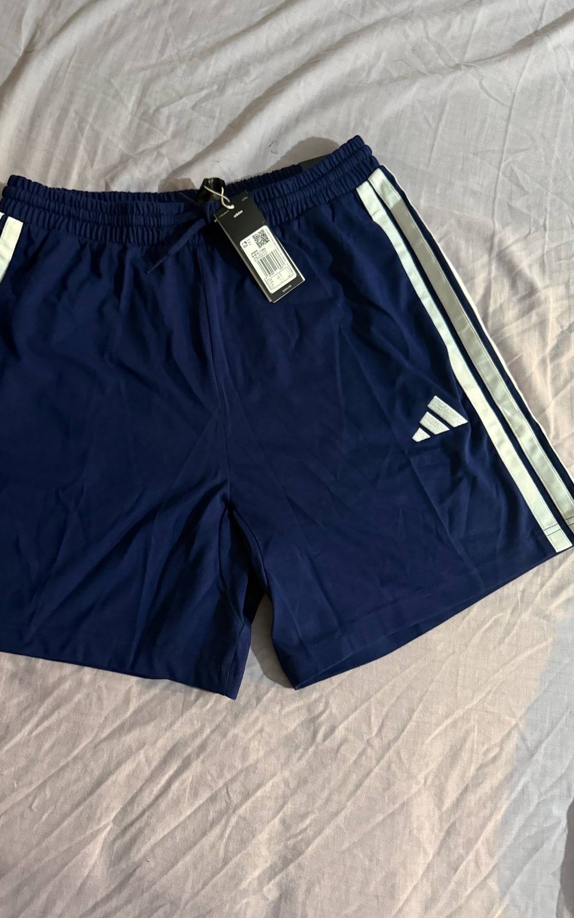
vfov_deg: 70.4
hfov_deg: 47.4
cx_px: 235
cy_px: 453
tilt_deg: -75.7
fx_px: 651
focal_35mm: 26
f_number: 1.78
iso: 800
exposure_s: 1/25
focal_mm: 6.76
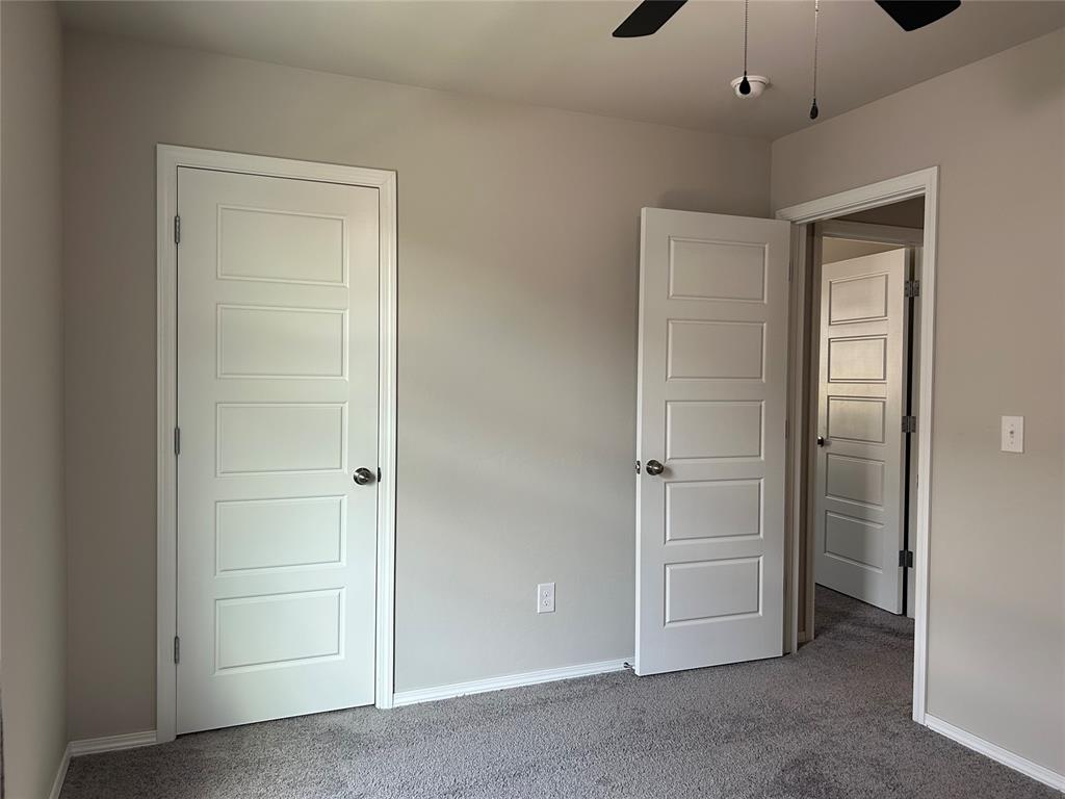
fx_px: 800
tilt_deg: -1.8
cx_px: 532
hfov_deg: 67.3
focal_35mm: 26
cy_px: 400
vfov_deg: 53.1
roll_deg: -0.2
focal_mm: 5.7
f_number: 1.5
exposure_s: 1/120
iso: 100
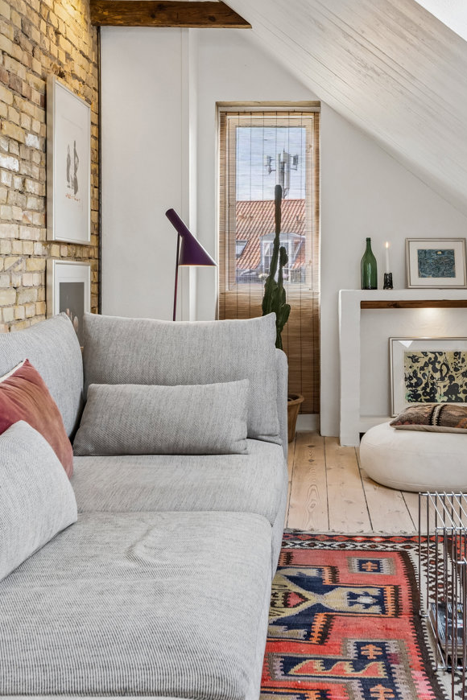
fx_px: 785
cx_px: 296
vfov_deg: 47.7
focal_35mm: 40
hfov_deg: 32.9
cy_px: 263
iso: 200
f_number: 8
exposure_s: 1/8
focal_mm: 19.5
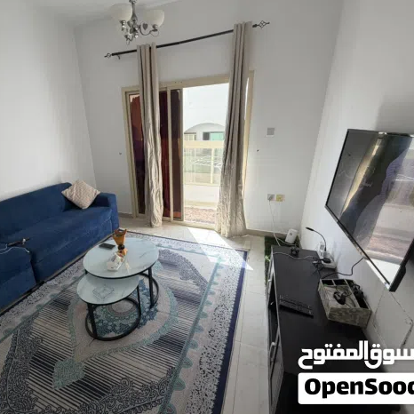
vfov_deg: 84.0
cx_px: 164
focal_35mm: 17
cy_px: 212
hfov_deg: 82.9
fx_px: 230
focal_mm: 2.22
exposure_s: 1/121
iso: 100
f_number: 2.2
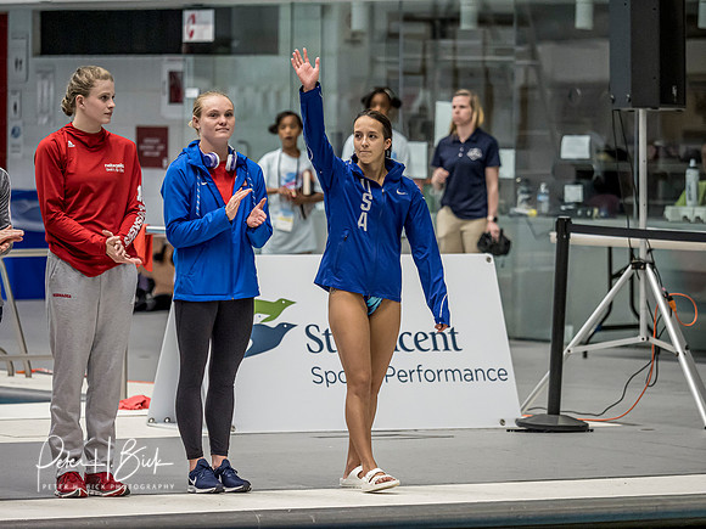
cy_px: 264
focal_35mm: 284
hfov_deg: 7.0
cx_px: 353
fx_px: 5792
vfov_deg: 5.2
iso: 2500
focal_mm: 142
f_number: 2.8
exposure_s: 1/640
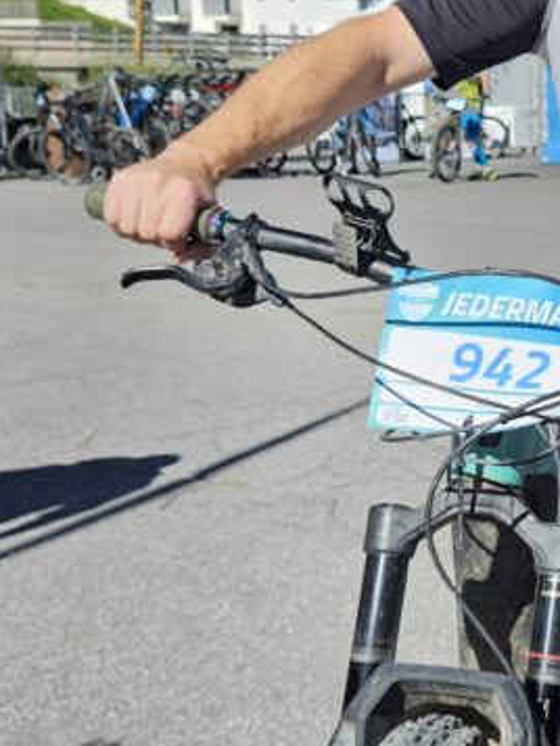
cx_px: 600
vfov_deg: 29.3
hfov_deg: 21.3
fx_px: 1423
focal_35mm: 66
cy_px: 433
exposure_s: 1/2240
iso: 25
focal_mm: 5.4
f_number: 1.8
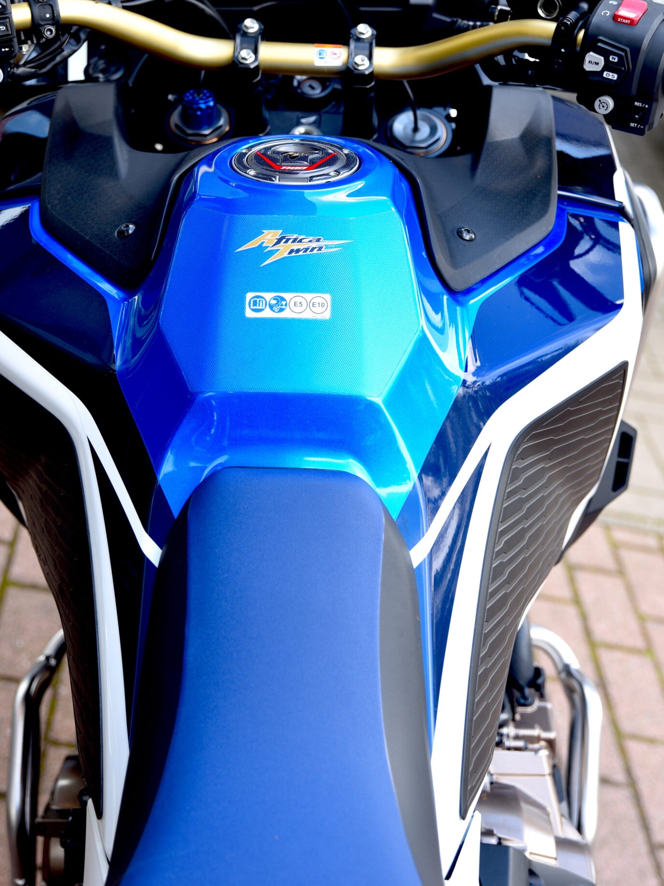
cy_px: 278
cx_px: 308
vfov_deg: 30.9
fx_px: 1586
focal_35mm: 62
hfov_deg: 23.6
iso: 100
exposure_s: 1/60
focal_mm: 46
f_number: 3.2
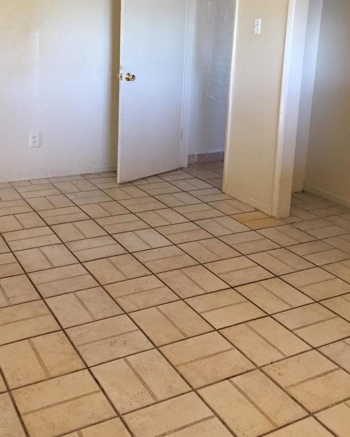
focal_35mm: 42
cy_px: 137
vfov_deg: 43.1
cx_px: 175
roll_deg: -1.9
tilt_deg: -9.9
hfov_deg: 35.7
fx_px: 544
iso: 160
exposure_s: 1/30
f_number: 2.2
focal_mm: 4.15
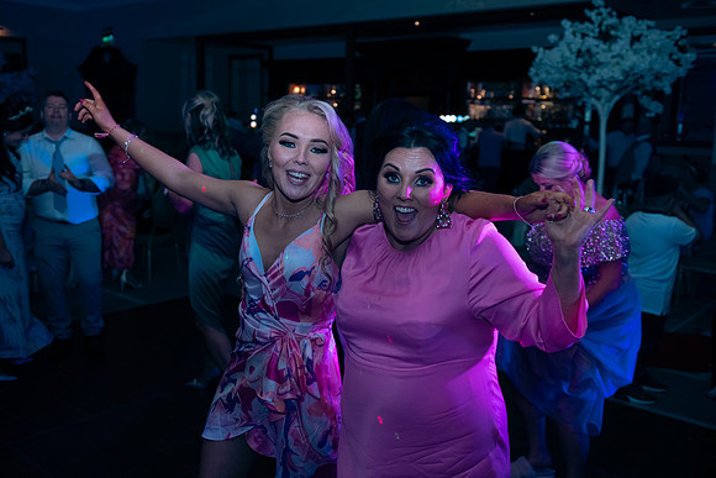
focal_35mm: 35
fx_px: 696
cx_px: 358
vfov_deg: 37.9
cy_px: 239
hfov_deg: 54.4
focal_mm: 35
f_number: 3.5
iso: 640
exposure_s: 1/160
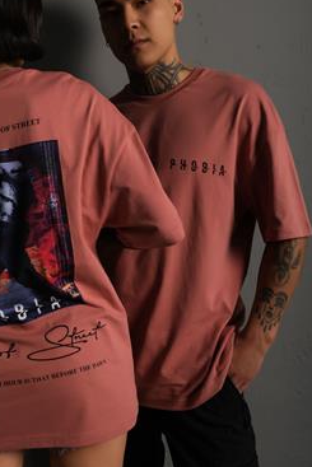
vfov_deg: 45.2
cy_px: 192
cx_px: 74
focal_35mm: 43
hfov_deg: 30.6
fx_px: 558
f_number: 5
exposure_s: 1/160
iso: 160
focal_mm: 18
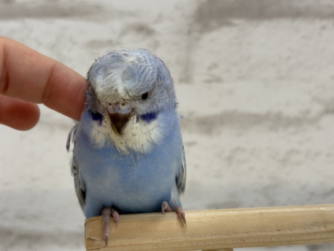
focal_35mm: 52
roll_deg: +1.4
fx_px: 502
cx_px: 167
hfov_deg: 36.8
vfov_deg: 28.0
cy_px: 126
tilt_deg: -3.6
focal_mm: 5.96
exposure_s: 1/100
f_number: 1.6
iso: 80
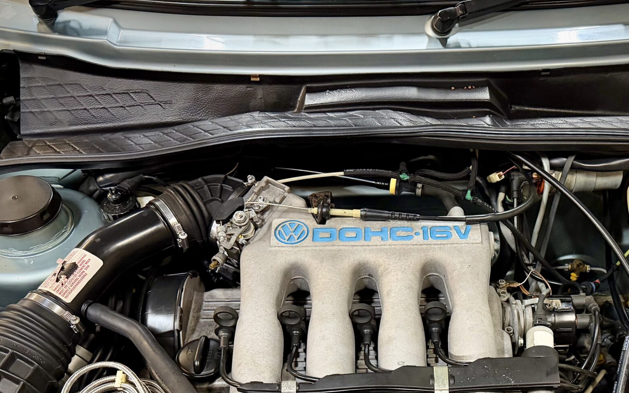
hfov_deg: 46.4
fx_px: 720
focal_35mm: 42
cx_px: 420
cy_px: 363
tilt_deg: -52.7
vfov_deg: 29.2
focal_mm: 6.76
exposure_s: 1/33
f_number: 1.78
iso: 640
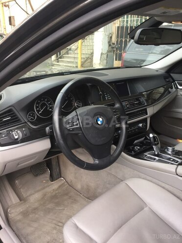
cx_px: 91
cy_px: 122
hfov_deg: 48.2
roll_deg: -1.0
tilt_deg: -21.8
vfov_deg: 61.7
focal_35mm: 29
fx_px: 203
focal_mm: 4.15
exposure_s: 1/50
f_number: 2.2
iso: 32
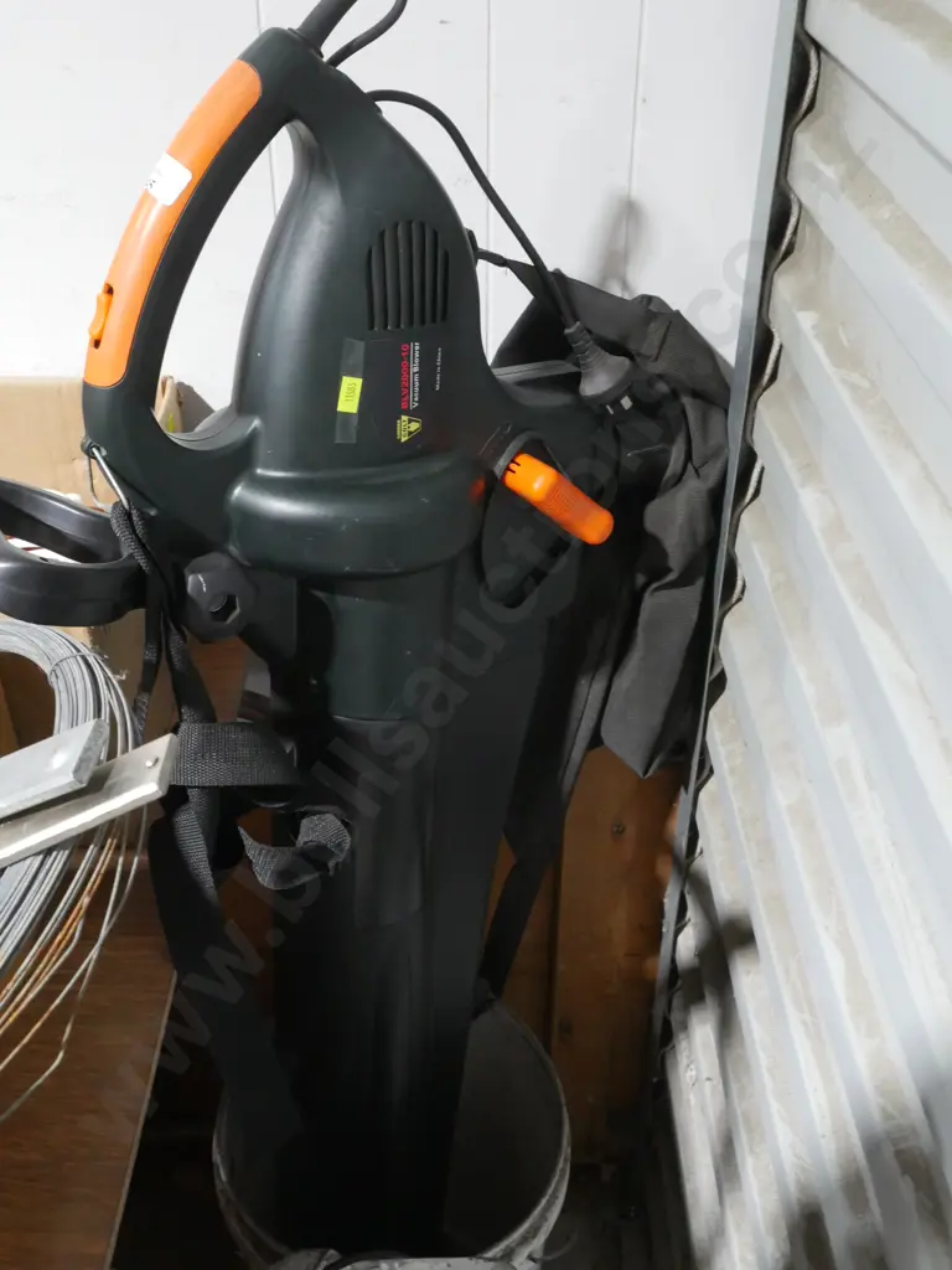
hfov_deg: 39.7
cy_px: 635
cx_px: 476
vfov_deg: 51.4
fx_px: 1320
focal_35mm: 36
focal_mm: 18
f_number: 10
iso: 3200
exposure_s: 1/15
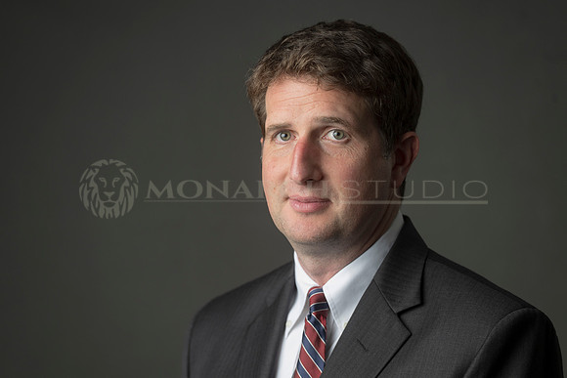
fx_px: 3151
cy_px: 189
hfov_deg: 10.3
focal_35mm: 200
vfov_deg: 6.9
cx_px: 284
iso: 250
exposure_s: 1/200
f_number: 6.3
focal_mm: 200
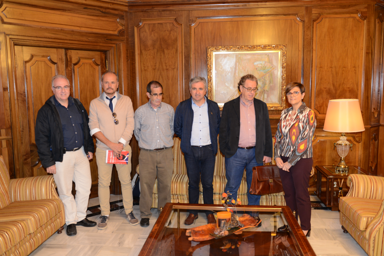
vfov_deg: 42.3
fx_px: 331
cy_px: 128
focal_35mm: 31
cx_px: 192
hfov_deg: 60.3
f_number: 3.5
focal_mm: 31
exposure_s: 1/60
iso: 800
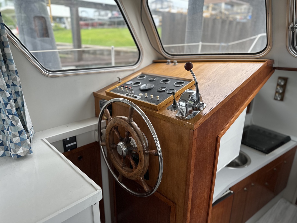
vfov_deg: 56.8
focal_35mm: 24
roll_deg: -1.3
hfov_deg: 71.6
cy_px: 112
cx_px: 148
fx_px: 206
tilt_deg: -19.9
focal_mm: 6.86
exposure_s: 1/570
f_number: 1.78
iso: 80
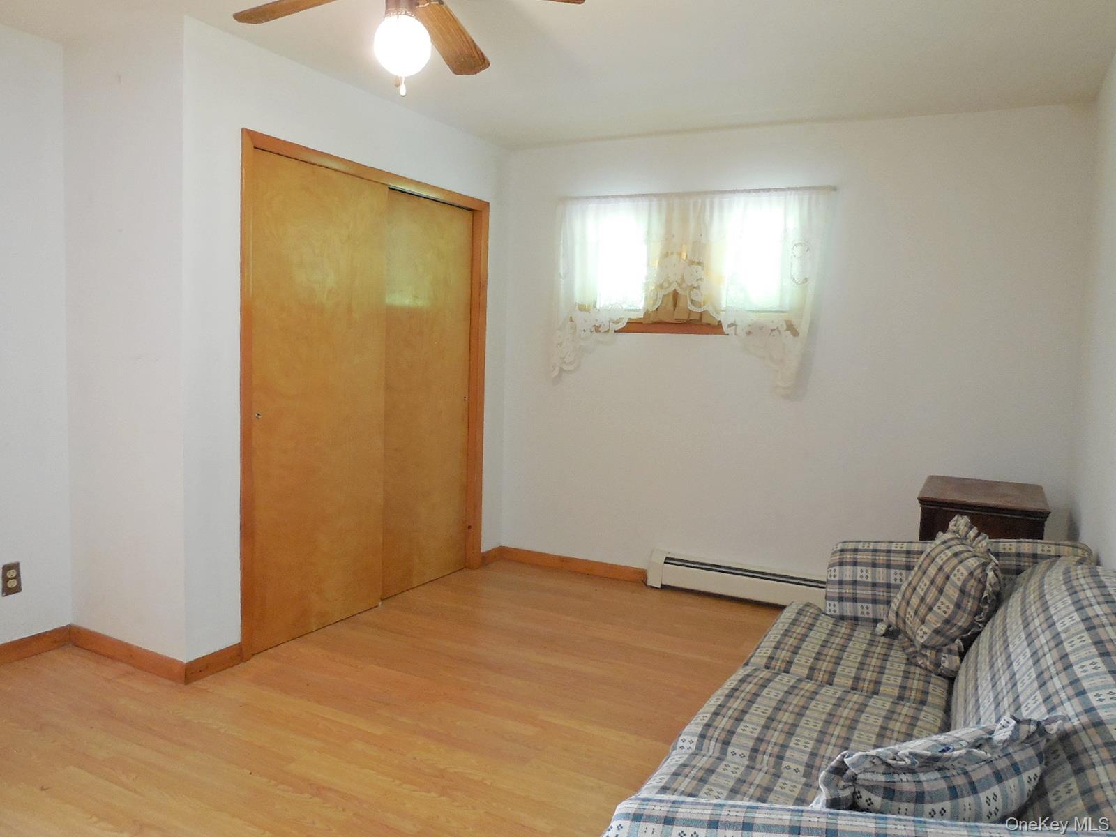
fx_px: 806
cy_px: 418
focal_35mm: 25
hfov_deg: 69.4
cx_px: 558
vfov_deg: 54.9
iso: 360
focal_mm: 4.5
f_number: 3.1
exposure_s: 1/30
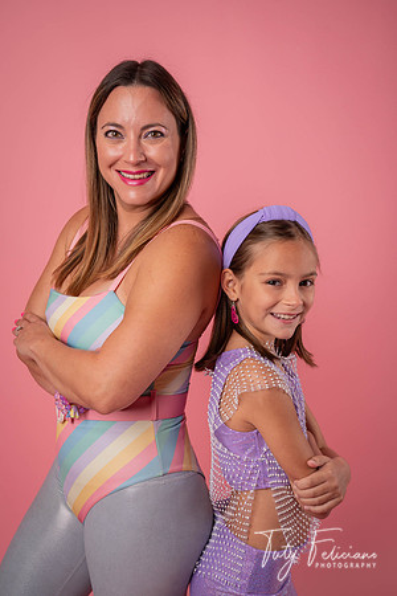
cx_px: 198
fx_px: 777
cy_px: 298
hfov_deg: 28.6
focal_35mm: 47
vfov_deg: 41.9
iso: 160
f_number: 5
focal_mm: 47
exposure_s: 1/100
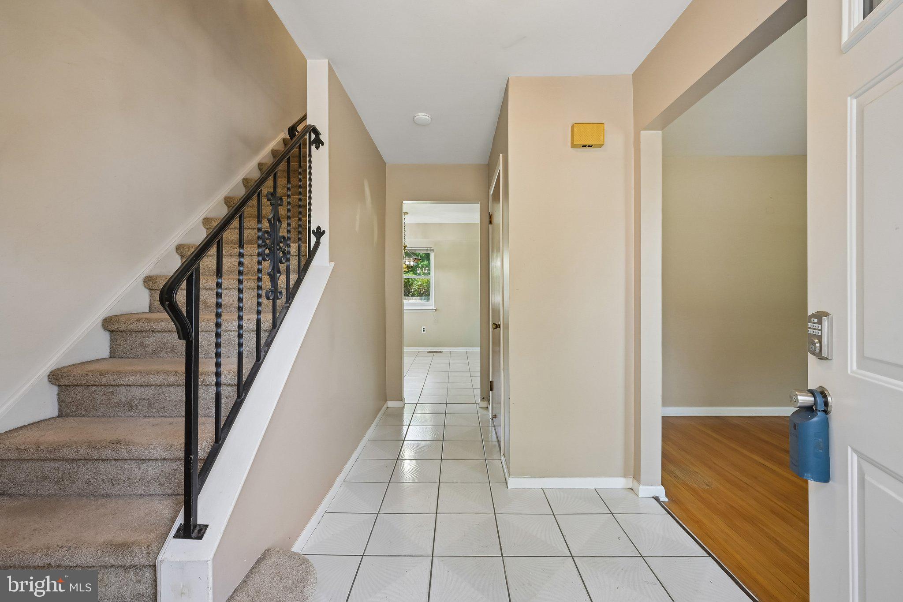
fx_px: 351
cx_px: 452
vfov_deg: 81.2
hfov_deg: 104.3
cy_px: 301
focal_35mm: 14
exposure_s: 1/20
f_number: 11
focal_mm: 14
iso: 400
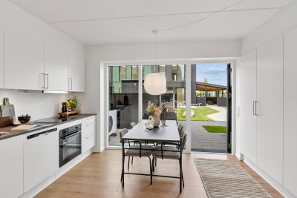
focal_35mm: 20
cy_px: 99
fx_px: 161
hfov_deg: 85.4
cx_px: 148
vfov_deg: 63.3
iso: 200
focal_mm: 13
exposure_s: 1/50
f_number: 8
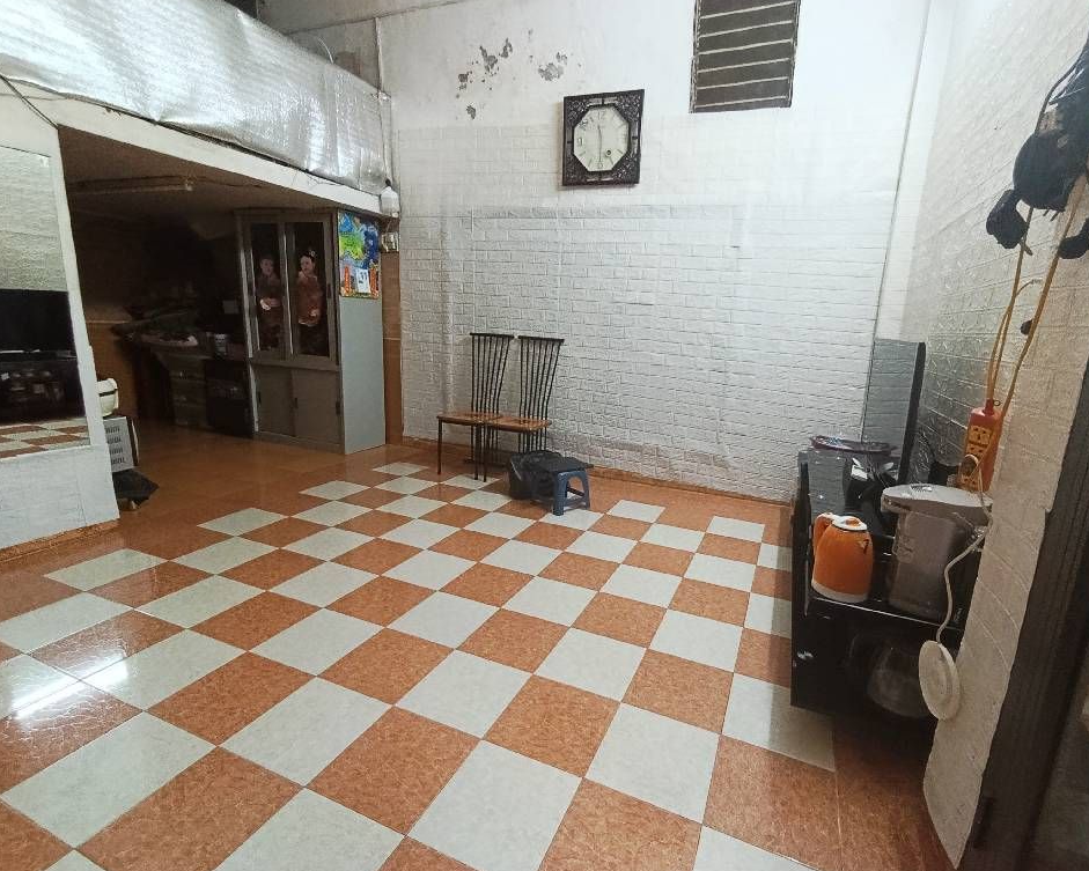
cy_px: 435
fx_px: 548
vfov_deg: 77.0
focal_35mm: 17
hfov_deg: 89.5
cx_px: 586
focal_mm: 1.65
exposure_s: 1/50
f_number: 2.2
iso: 369
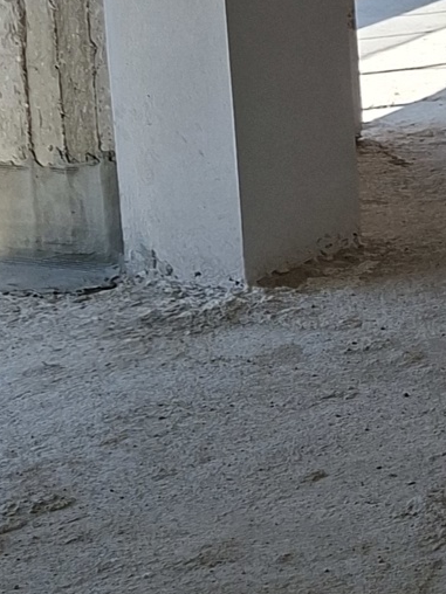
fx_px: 1993
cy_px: -62
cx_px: 1051
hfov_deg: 10.9
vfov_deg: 16.5
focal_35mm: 116
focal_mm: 5.54
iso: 50
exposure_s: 1/631
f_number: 1.8
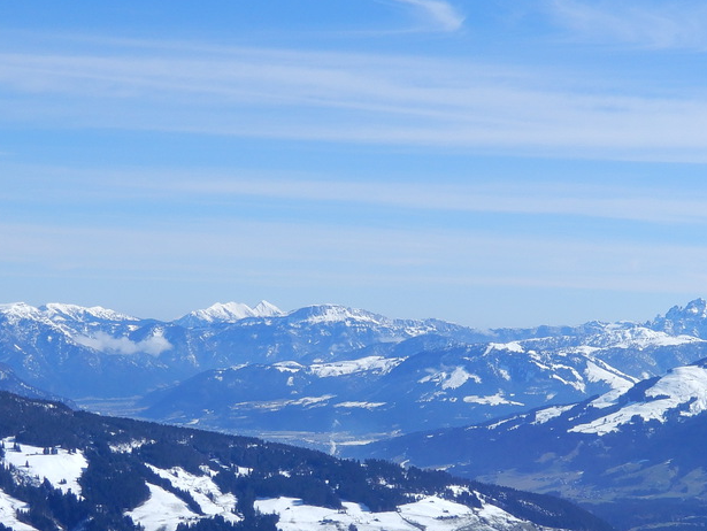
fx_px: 2125
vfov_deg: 14.1
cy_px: 455
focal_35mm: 104
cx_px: 576
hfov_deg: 18.7
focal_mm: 8.9
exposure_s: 1/1250
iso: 80
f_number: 4
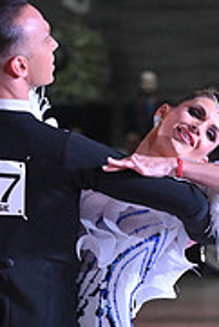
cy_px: 416
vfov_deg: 5.1
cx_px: 99
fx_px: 3652
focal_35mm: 401
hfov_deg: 3.4
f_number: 5
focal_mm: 125
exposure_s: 1/400
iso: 5000
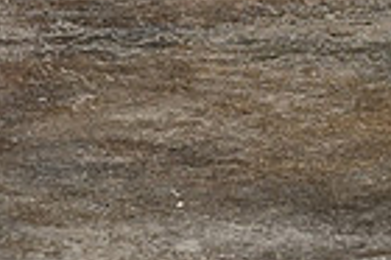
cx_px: 196
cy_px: -486
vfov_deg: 3.3
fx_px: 4491
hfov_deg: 5.0
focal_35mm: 414
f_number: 6.3
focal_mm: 100
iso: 1000
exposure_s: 1/125
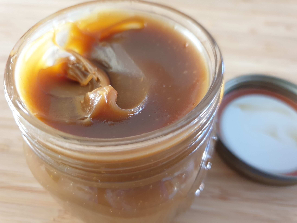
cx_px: 148
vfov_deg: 53.1
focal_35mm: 26
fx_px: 223
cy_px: 112
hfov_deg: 67.3
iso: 250
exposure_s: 1/33
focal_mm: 4.3
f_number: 1.5
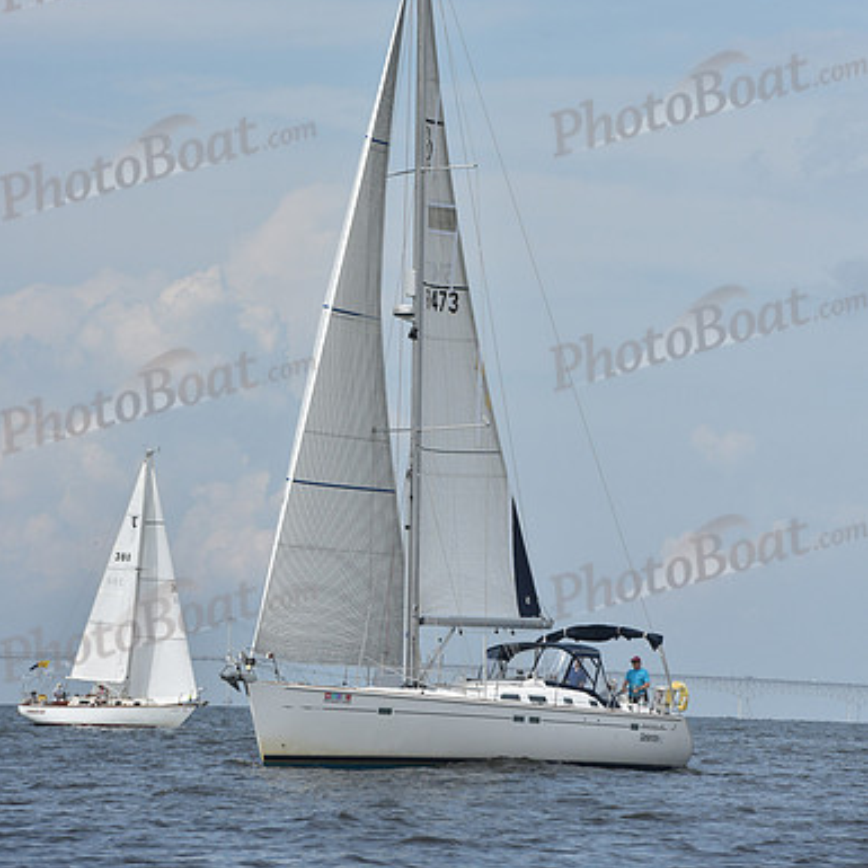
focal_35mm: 237
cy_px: 248
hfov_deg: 7.4
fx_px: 6724
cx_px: 434
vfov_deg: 7.4
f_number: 10
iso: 320
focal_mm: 185
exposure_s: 1/1250
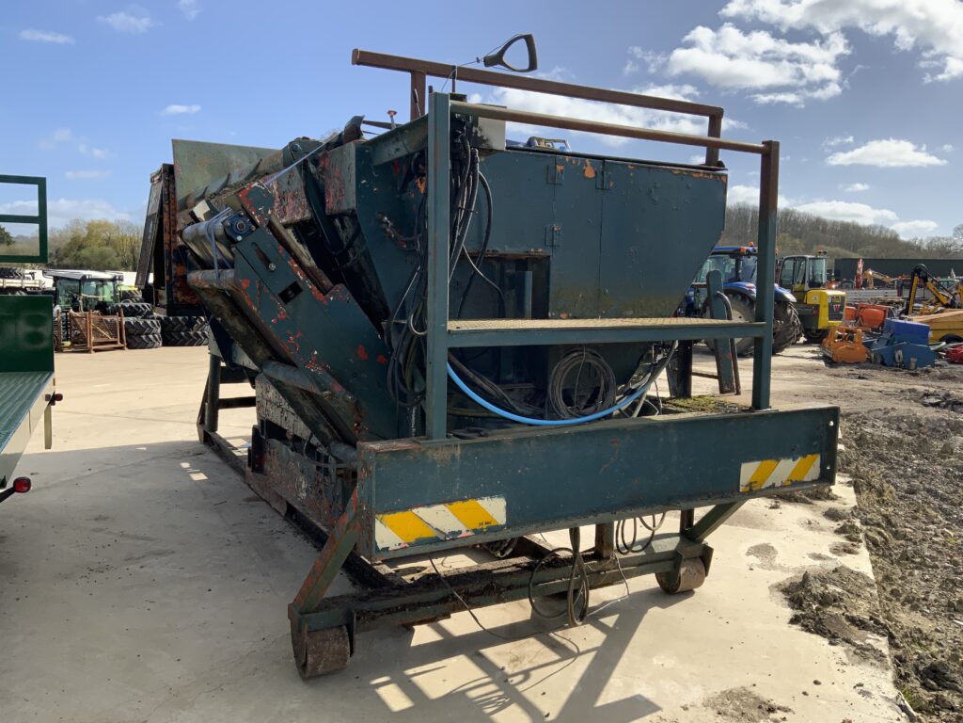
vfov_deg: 48.2
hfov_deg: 61.7
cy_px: 362
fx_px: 807
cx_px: 482
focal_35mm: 29
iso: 16
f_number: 1.8
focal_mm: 3
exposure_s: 1/1626
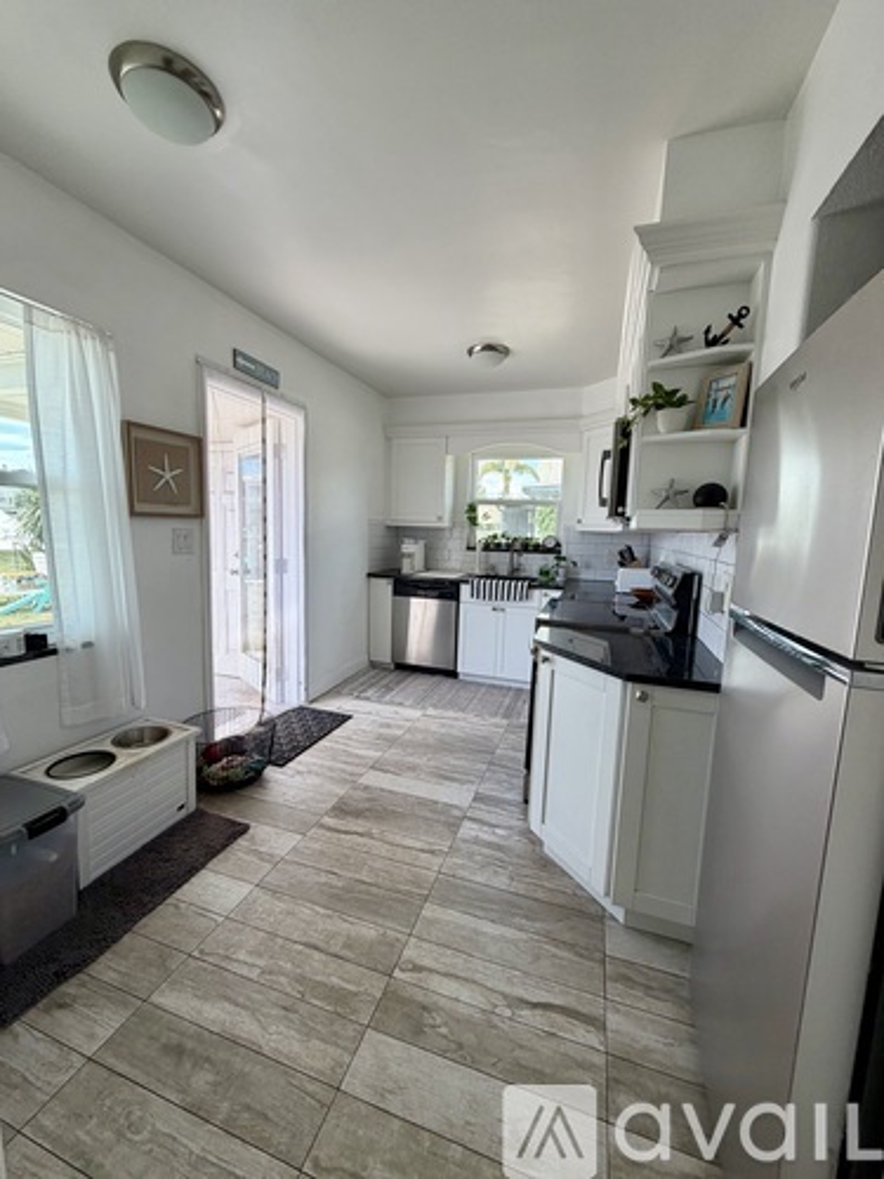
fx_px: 477
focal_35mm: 14
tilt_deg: -6.6
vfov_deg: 102.1
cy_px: 590
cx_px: 442
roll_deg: -2.2
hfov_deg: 85.7
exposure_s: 1/133
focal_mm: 2.22
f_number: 2.2
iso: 50
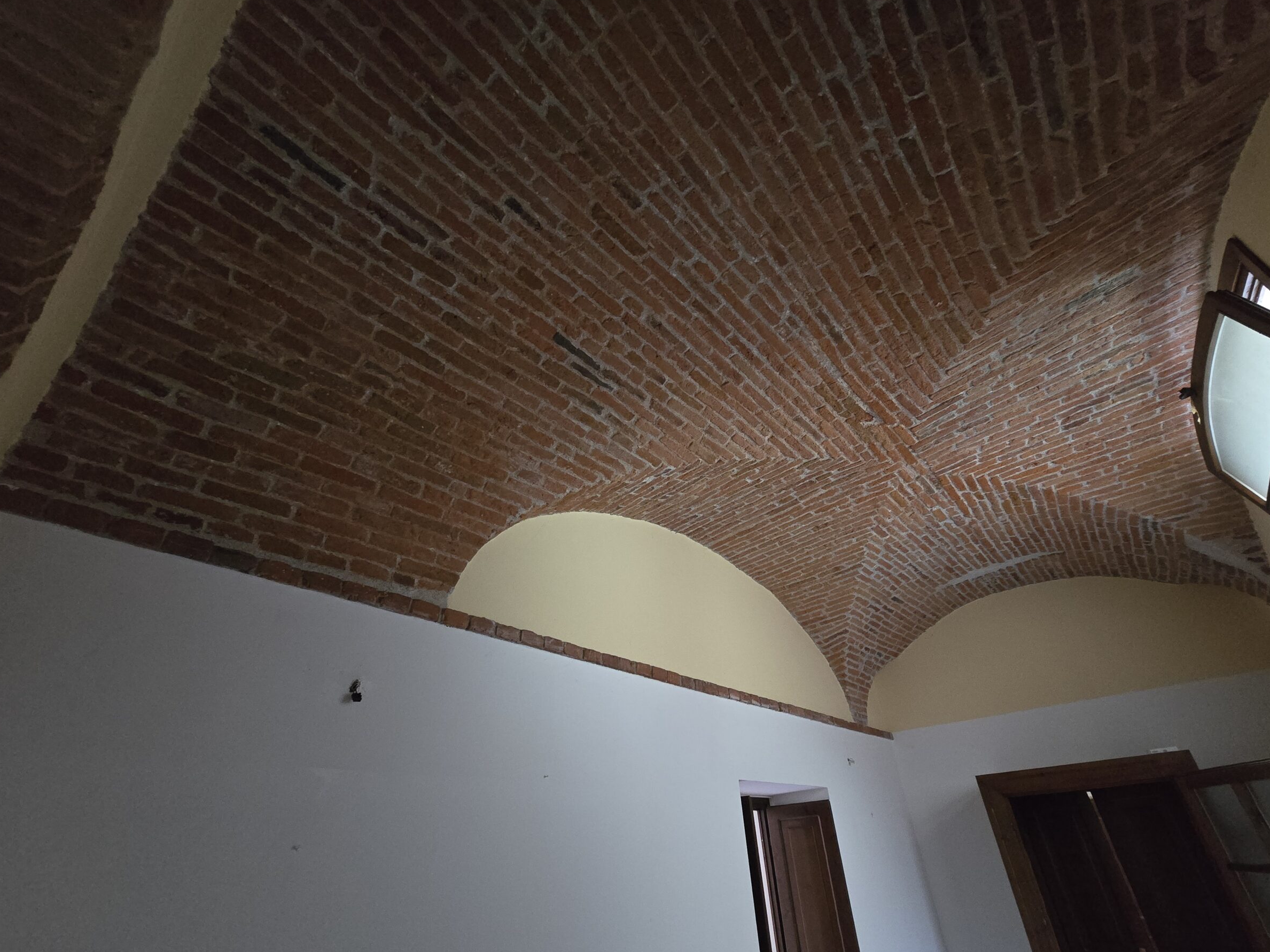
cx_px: 660
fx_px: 514
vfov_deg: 85.6
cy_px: 505
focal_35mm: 14
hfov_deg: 102.0
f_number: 2.2
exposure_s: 1/33.3
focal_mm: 2.2
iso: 1250
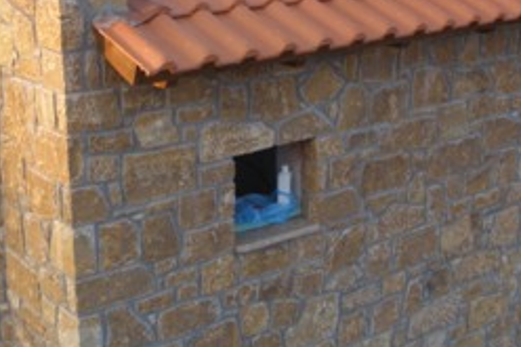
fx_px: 969
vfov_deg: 20.2
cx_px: 174
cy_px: 102
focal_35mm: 67
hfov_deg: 29.9
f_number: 3.5
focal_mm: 6.3
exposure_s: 1/40
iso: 80
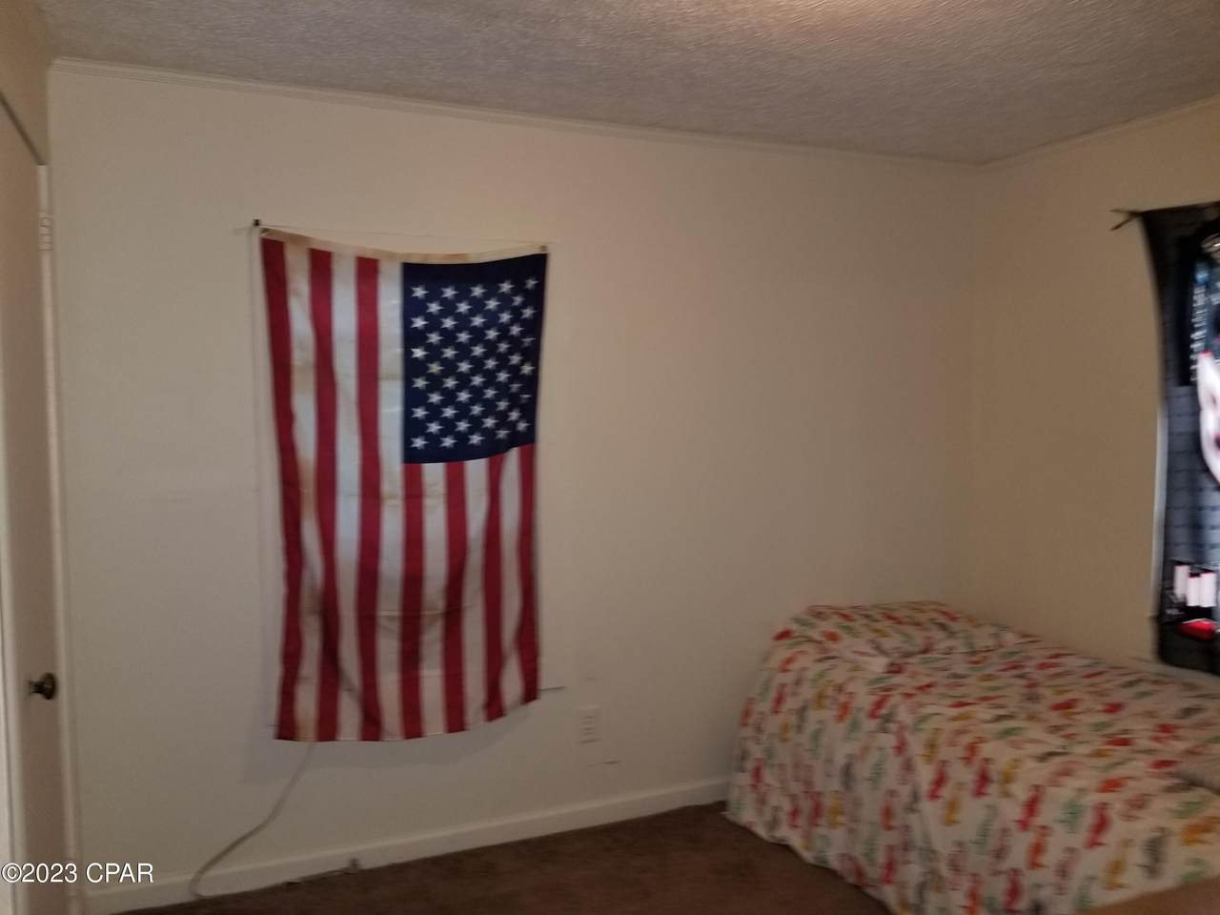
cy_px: 458
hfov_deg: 67.3
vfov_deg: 53.1
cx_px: 610
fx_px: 916
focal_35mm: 26
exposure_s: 1/18
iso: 125
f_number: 1.7
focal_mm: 4.25
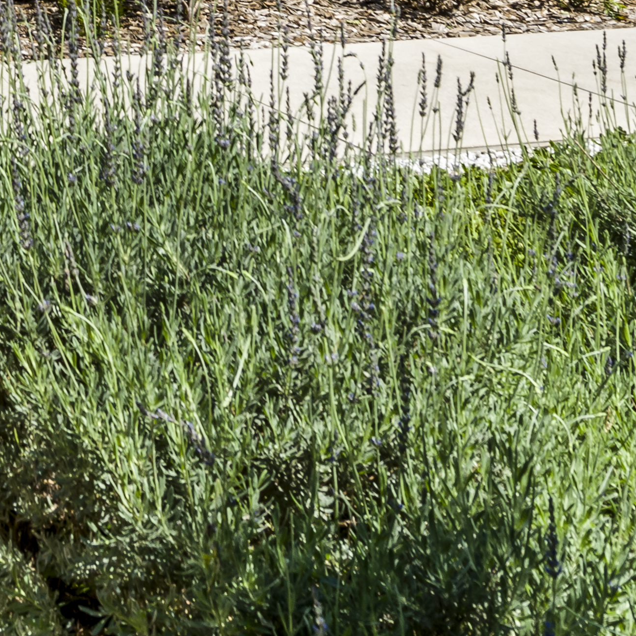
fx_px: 1393
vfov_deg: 19.0
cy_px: -535
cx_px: -274
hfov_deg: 22.0
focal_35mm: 67
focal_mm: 14
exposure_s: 1/80
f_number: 8
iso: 64
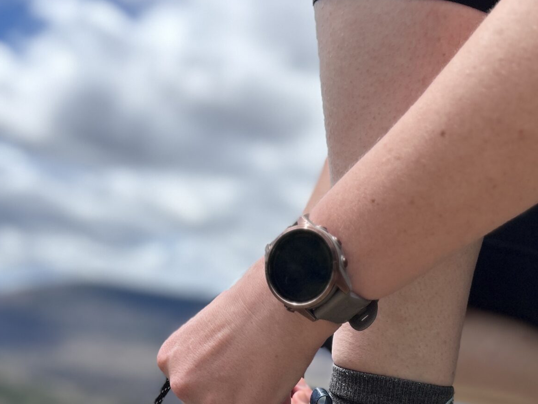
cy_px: 454
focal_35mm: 61
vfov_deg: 22.6
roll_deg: -9.1
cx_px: 352
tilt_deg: -6.8
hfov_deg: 31.5
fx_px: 948
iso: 50
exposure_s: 1/2457
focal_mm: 5.7
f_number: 1.5
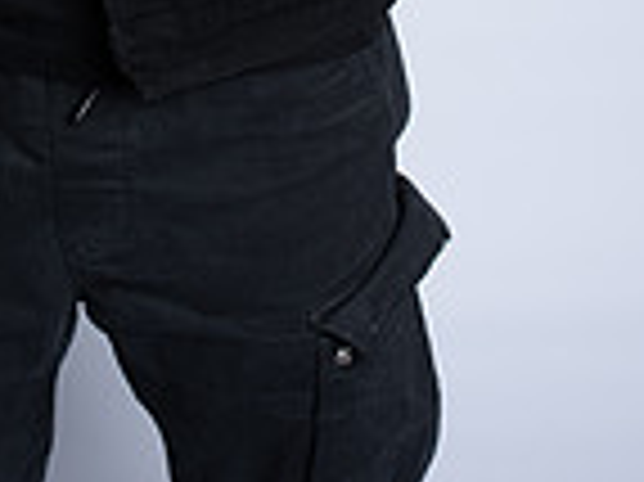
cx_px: 198
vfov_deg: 12.3
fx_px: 1970
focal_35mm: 106
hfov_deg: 18.5
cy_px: -477
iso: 250
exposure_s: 1/200
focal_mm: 35
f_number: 6.3
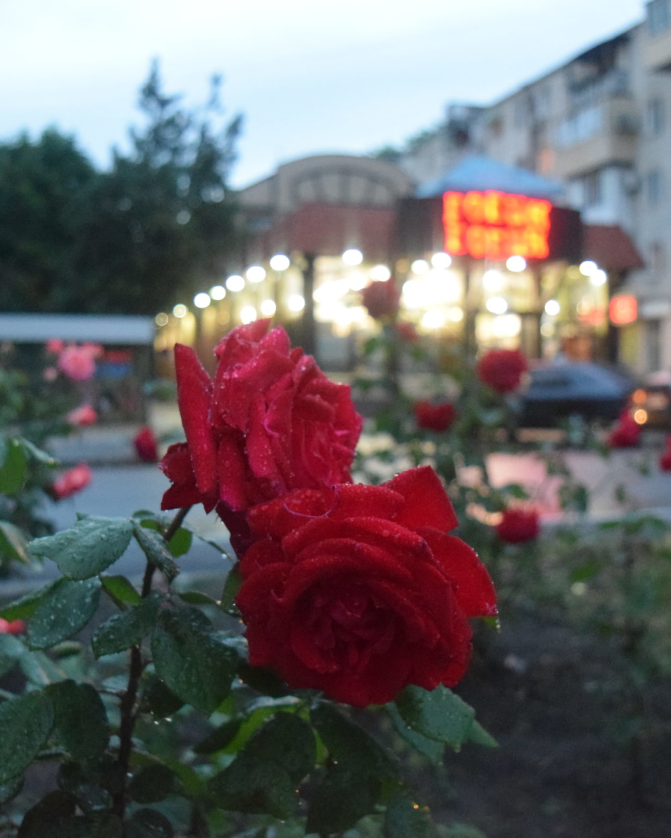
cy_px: 414
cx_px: 299
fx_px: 1067
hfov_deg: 34.9
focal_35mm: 43
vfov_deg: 42.9
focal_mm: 20
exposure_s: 1/50
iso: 6400
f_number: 3.8
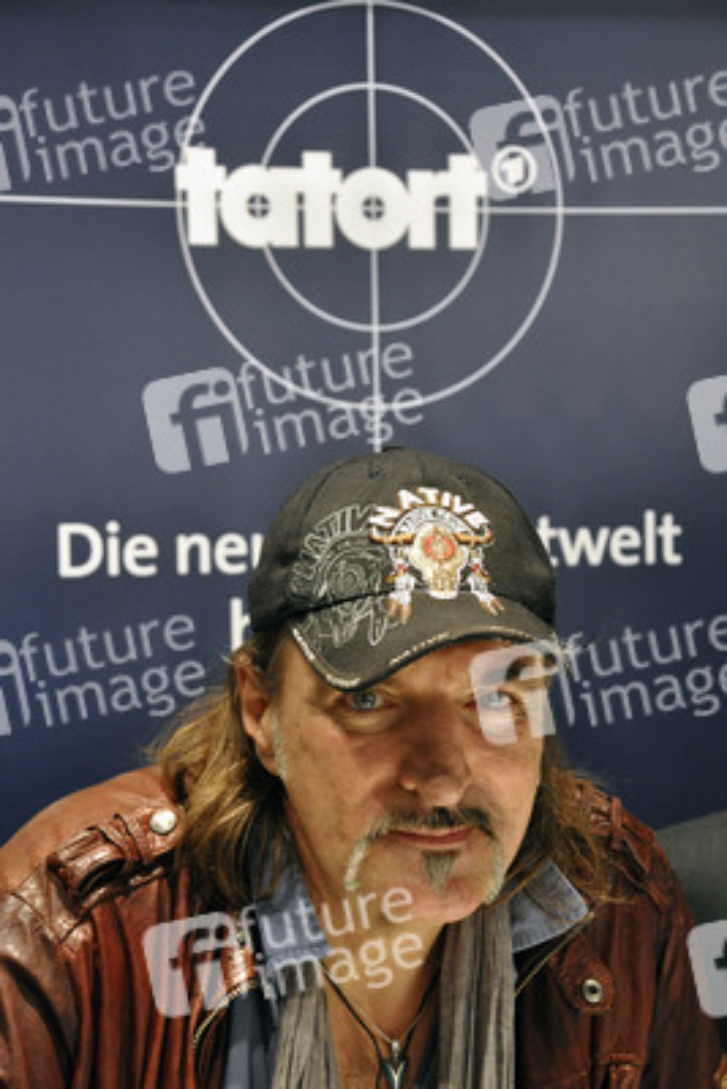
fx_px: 2633
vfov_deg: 23.4
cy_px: 544
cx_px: 364
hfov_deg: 15.7
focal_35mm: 87
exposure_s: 1/80
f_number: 5
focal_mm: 58
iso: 1600
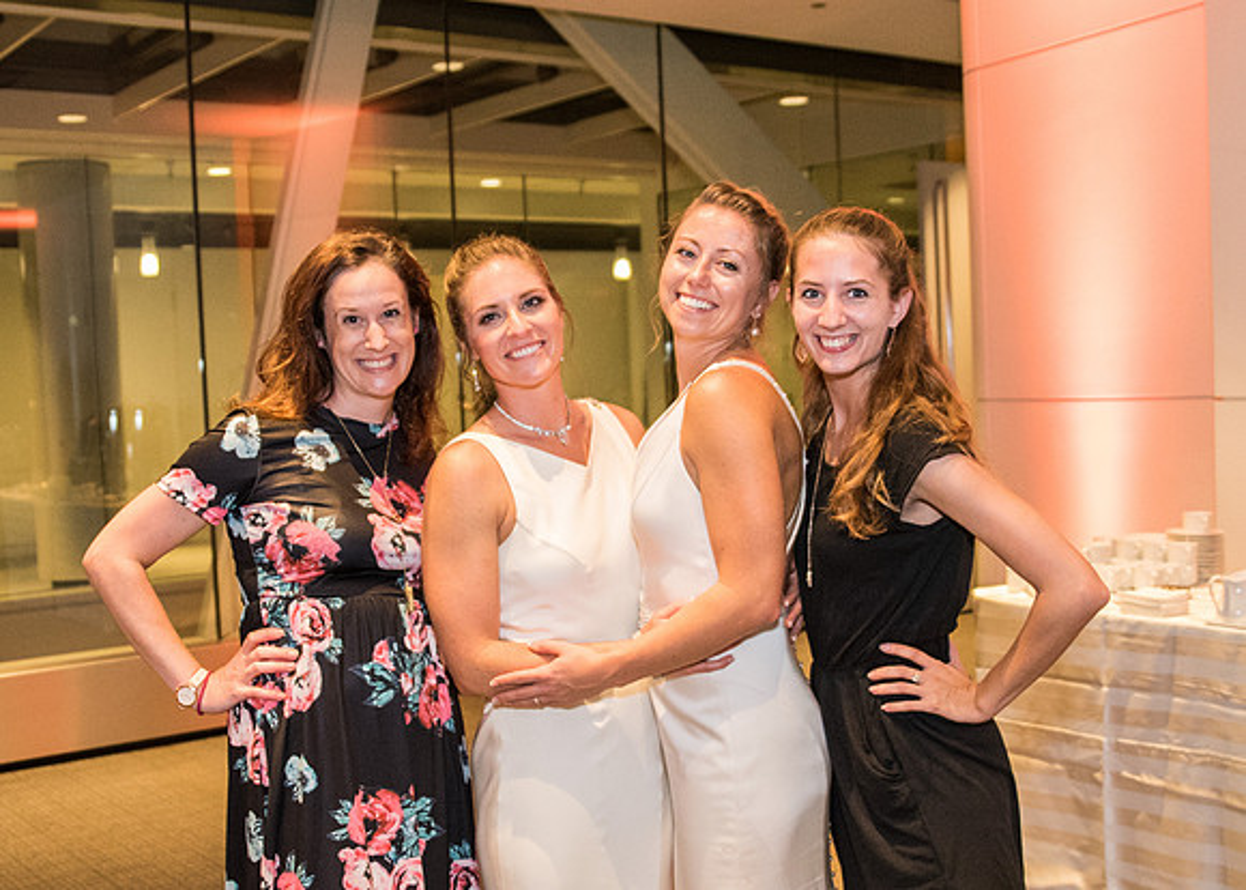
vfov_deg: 32.6
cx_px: 599
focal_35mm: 43
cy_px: 486
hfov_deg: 44.5
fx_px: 1521
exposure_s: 1/100
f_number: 2.8
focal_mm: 24
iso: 2800
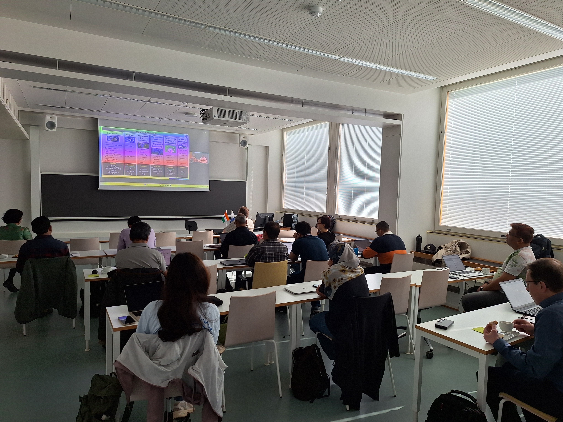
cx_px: 282
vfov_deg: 58.9
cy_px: 211
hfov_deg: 73.9
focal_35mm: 23
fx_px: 374
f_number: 1.8
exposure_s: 1/201
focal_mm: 5.54
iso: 40
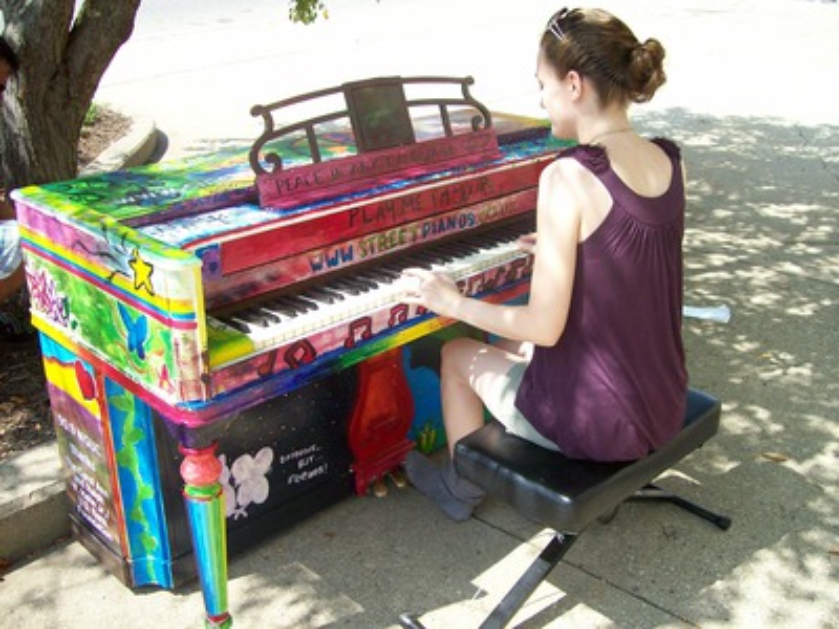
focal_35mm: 36
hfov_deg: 51.4
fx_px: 873
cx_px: 420
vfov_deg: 39.7
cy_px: 314
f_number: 2.7
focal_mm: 6
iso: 80
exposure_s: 1/478
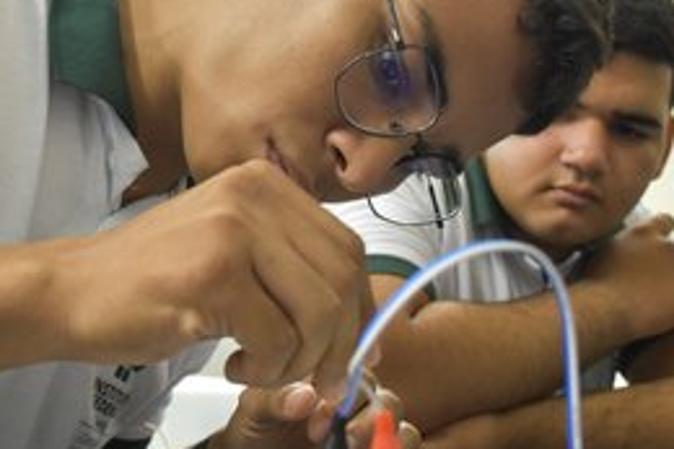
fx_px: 973
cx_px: 246
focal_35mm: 52
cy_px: 206
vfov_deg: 25.9
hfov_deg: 37.9
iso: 2000
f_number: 4
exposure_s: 1/60
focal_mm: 18
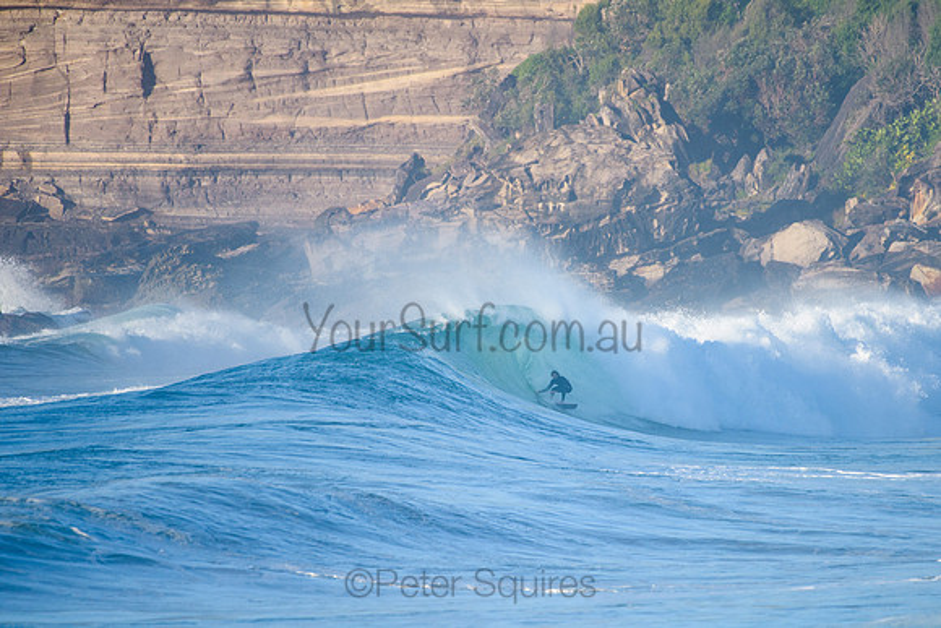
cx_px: 555
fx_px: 16021
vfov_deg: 2.2
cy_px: 385
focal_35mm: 613
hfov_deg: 3.4
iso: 320
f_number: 5.6
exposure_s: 1/1600
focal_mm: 500
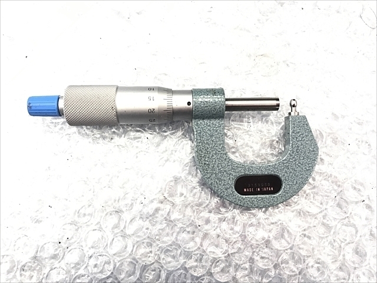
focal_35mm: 28
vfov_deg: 49.7
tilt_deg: -83.1
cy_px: 142
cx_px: 188
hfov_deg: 63.4
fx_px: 305
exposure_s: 1/15
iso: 40
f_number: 1.8
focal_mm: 3.99
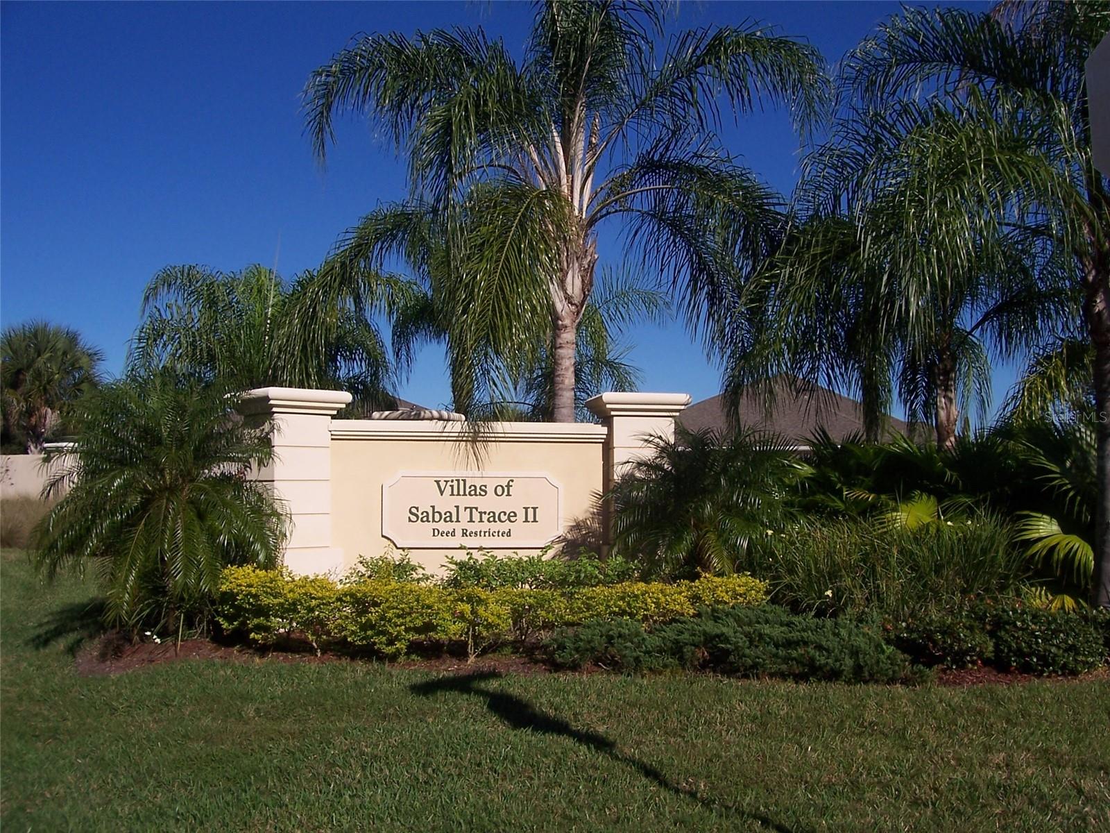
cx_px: 555
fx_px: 1090
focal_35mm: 34
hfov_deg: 54.0
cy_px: 416
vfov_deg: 41.8
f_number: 5.6
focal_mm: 5.6
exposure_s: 1/1000
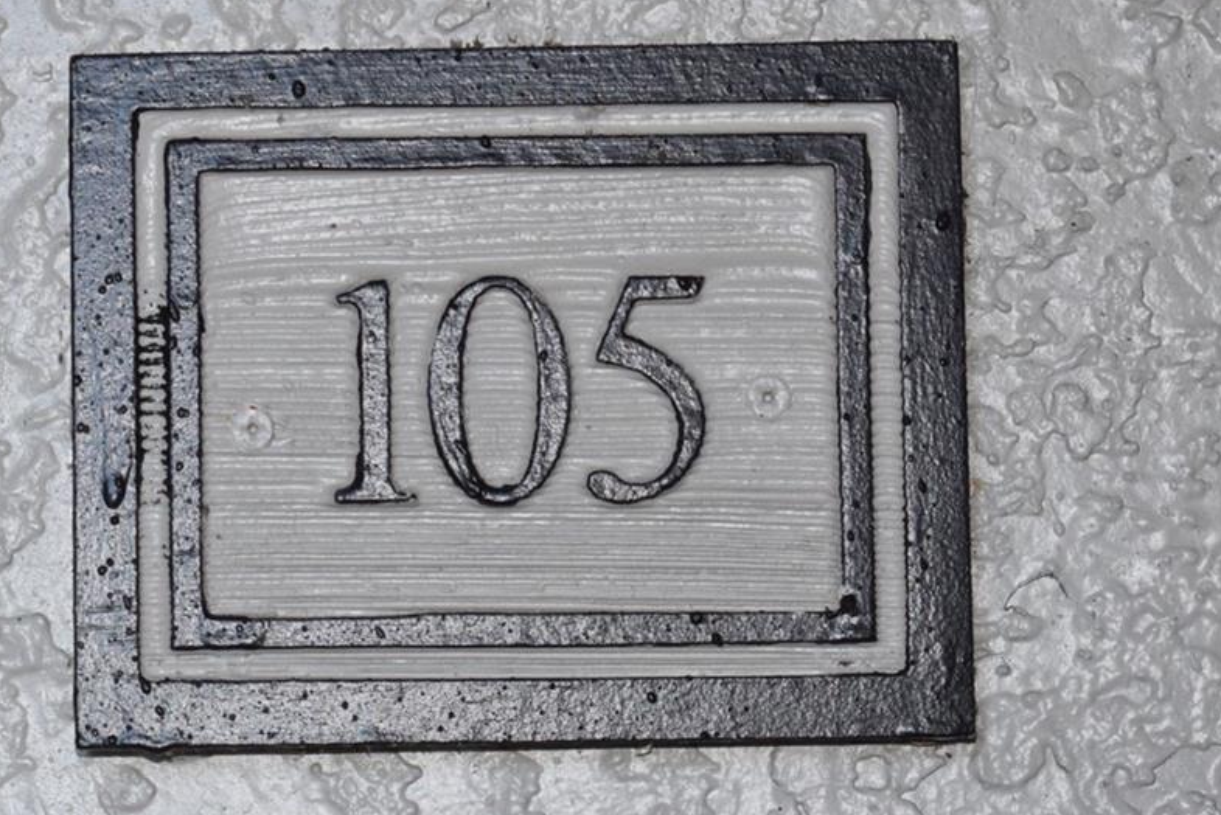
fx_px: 5702
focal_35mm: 168
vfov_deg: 8.2
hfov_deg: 12.2
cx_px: 457
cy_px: 390
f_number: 5.6
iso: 800
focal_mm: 55
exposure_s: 1/125
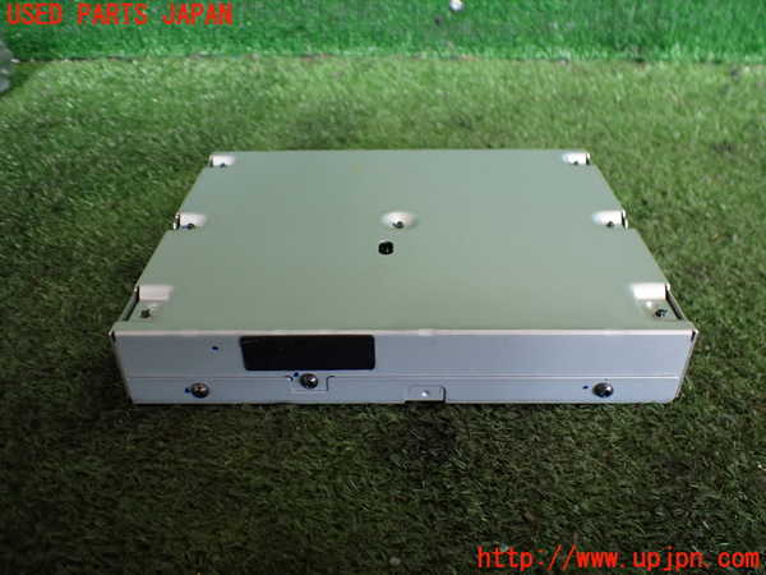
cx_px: 383
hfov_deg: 60.0
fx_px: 664
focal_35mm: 30
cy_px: 288
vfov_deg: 46.8
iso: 250
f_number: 2.3
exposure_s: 1/125
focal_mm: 5.4
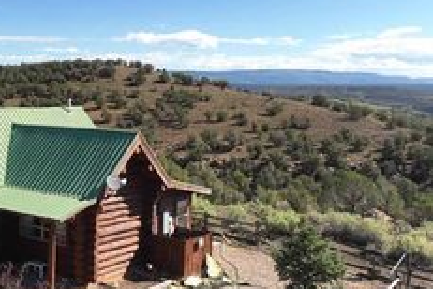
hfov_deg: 34.6
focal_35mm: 54
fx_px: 649
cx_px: 36
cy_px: 147
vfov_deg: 25.1
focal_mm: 12.29
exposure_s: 1/240
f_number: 2.8
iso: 100
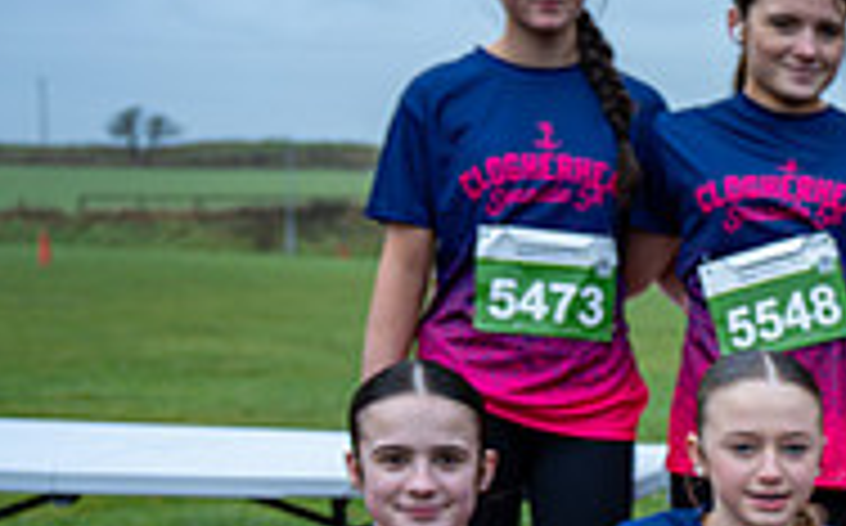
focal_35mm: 96
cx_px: 1251
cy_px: 609
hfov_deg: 19.1
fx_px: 2211
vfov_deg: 13.3
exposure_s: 1/200
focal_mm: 30.5
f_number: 4
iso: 100
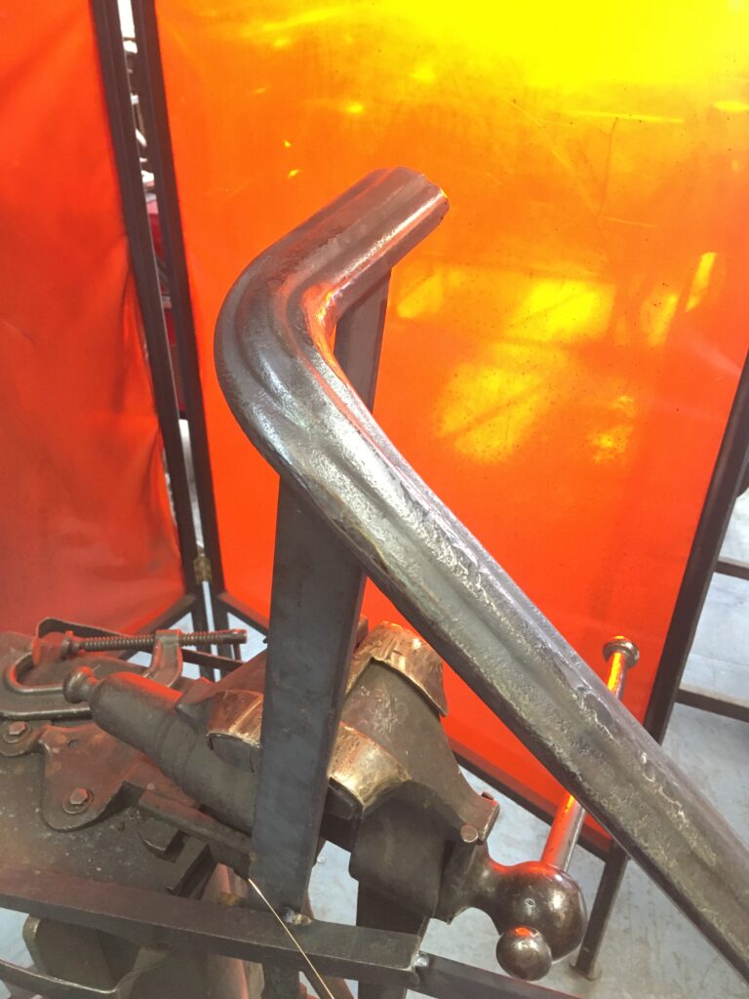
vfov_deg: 61.7
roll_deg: -0.9
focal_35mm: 29
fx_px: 837
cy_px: 500
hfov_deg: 48.2
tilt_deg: -34.6
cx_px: 374
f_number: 2.2
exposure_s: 1/20
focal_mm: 4.15
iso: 200
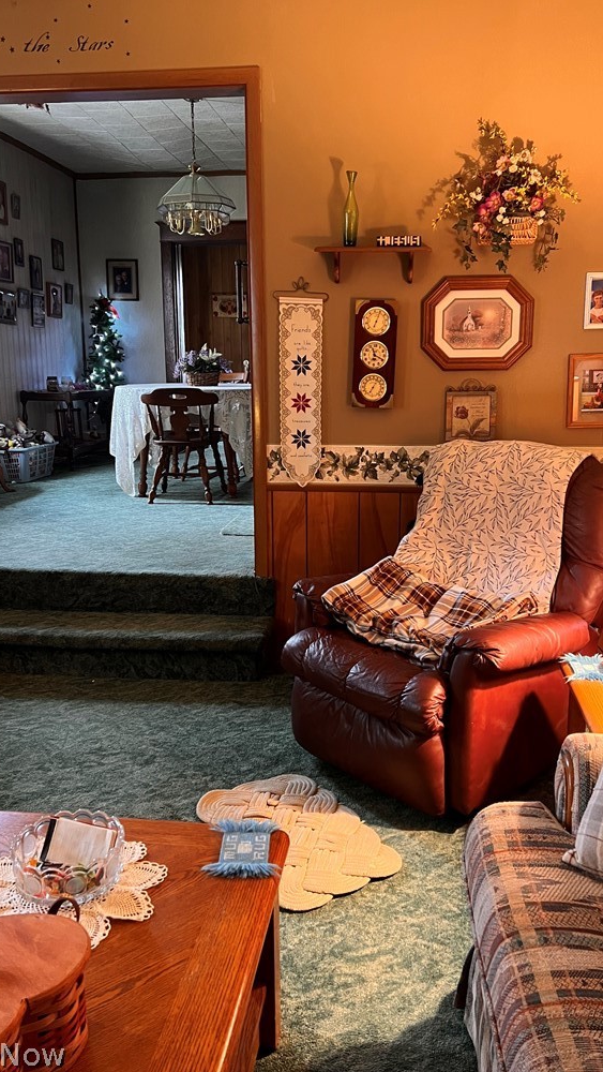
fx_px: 824
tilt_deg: -11.1
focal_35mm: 29
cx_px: 329
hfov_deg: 40.2
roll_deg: +0.2
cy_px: 531
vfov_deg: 66.1
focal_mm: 5.7
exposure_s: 1/40
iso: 500
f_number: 1.5
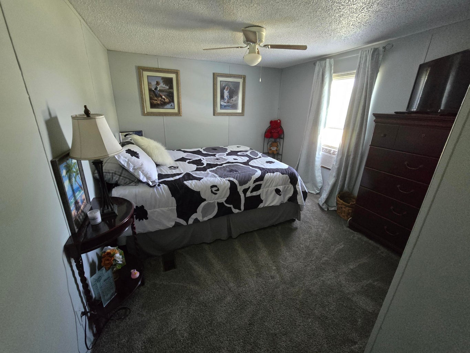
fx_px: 177
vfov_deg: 89.9
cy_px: 176
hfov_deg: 106.2
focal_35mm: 13
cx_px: 235
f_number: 2.2
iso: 1250
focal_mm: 2.2
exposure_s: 1/60
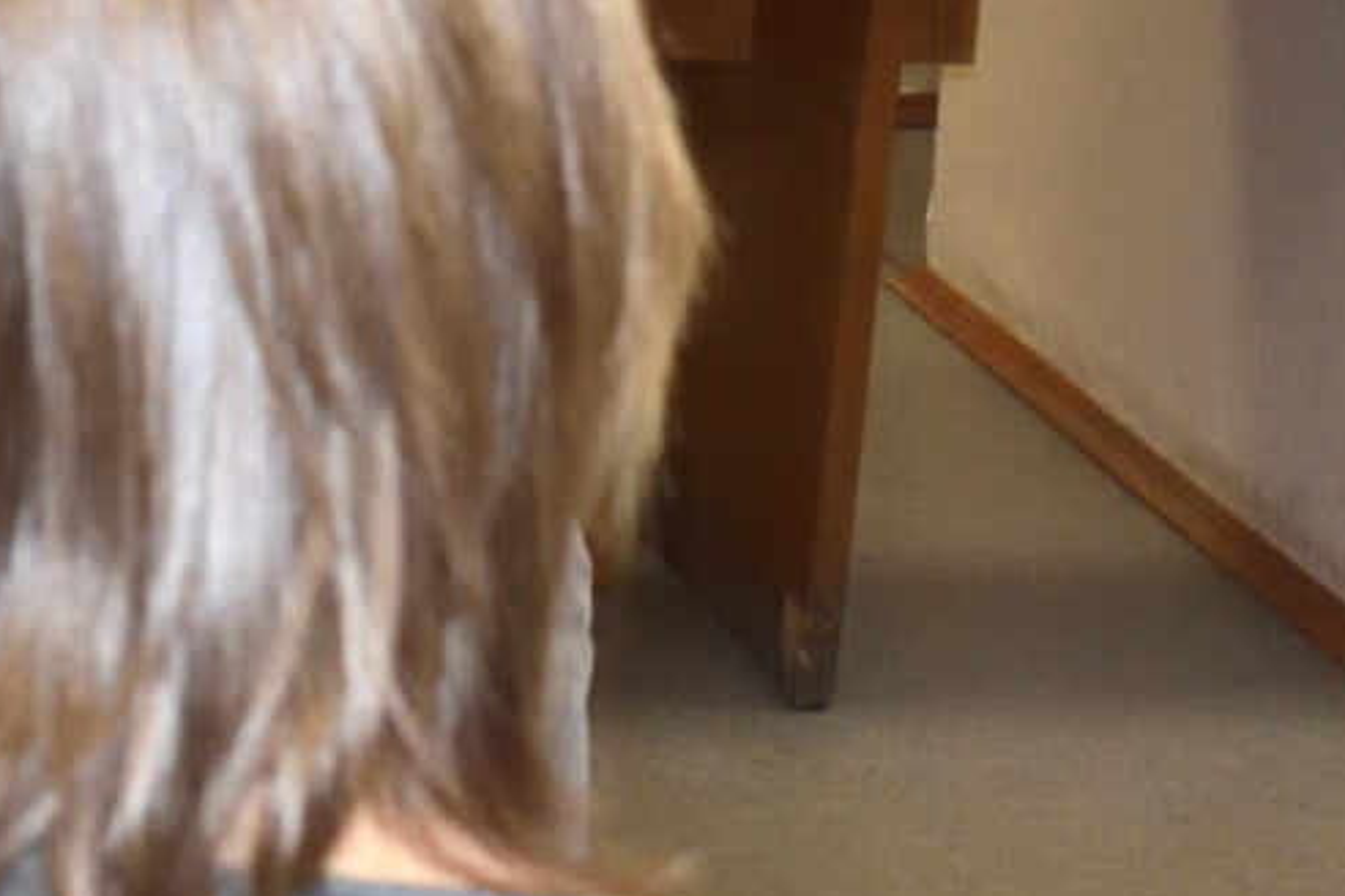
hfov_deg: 11.4
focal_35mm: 180
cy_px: -908
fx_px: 6710
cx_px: 796
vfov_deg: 7.3
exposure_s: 1/100
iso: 800
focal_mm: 23
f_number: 5
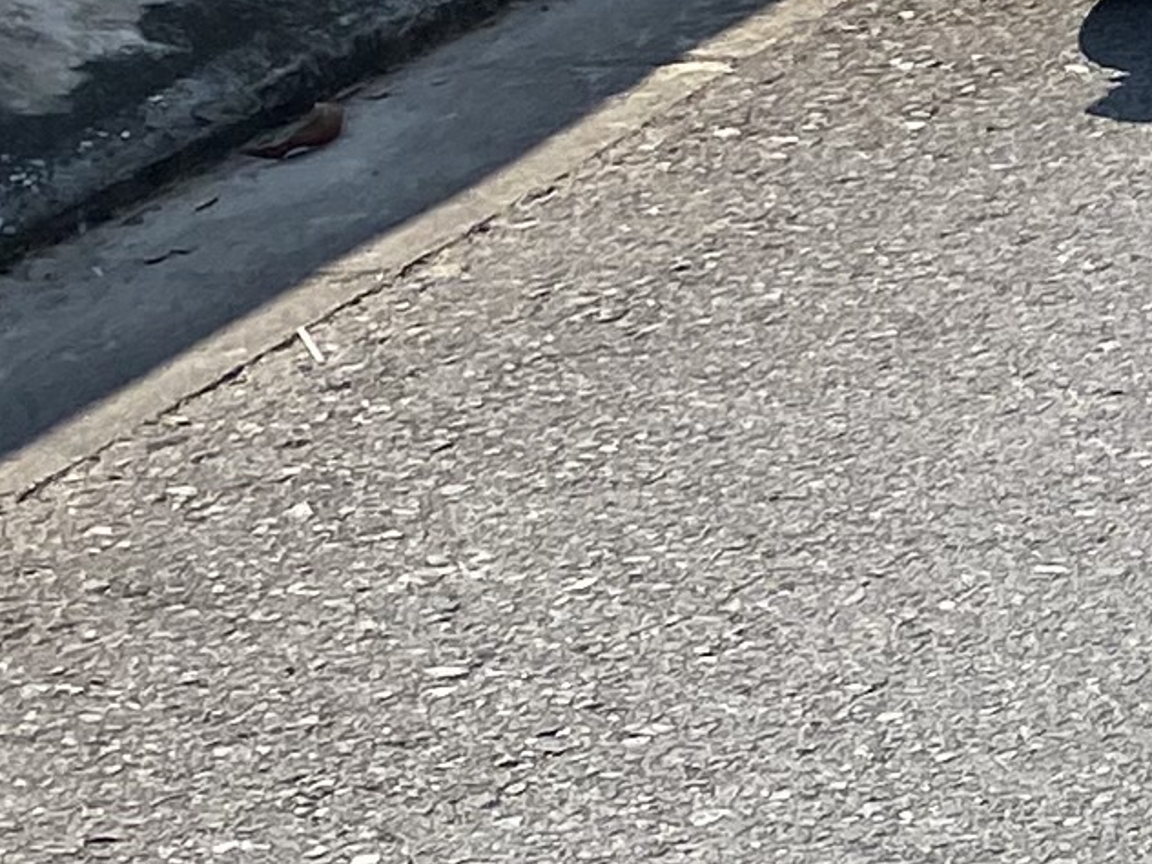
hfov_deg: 9.2
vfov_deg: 8.9
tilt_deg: -13.3
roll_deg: -4.5
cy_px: -4
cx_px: 3585
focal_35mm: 166
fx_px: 5524
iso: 32
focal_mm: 4.25
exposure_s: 1/2688
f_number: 1.8
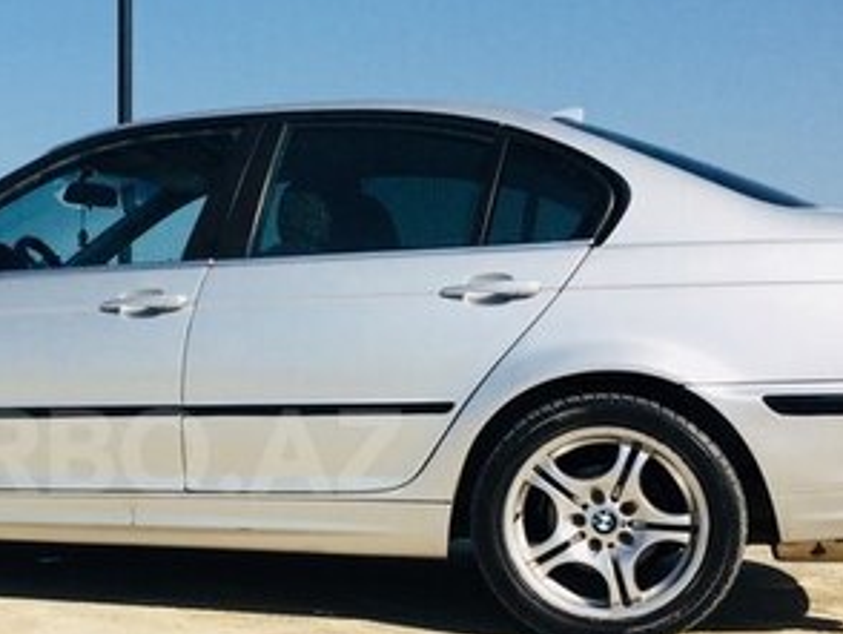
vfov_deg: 22.5
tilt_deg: -4.0
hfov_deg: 28.8
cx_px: 109
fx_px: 1584
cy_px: 452
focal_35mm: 65
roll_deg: -0.1
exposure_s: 1/4115
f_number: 2.2
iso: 32
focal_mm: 4.15
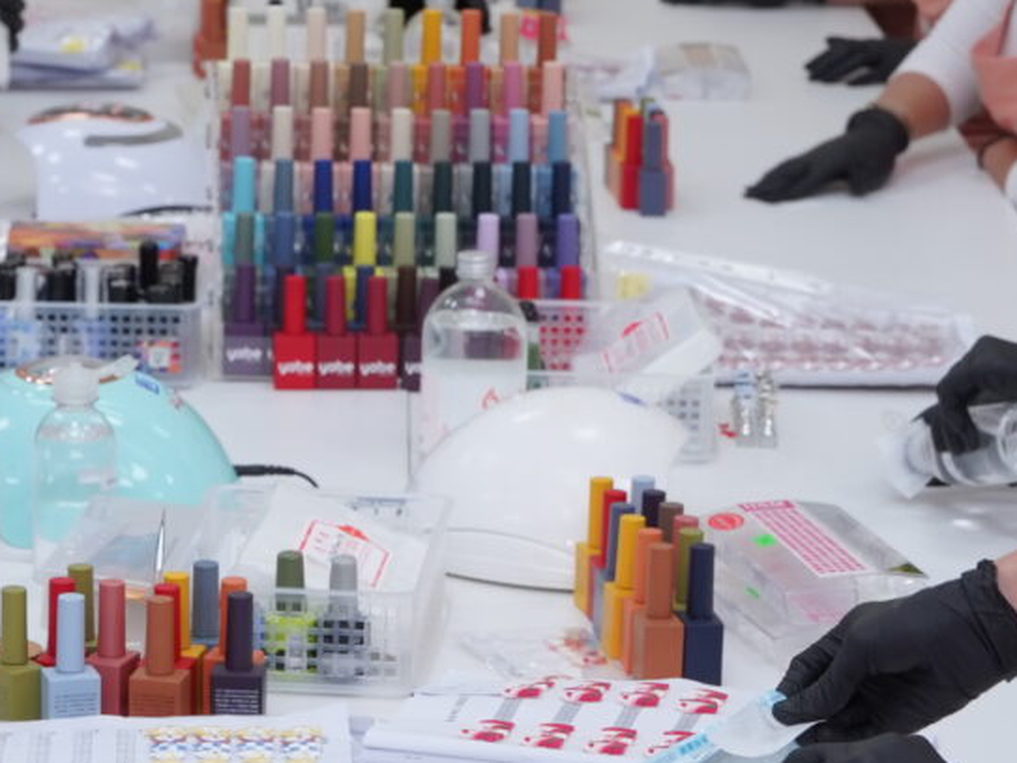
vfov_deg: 10.0
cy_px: 155
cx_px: 219
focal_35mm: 149
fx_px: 4366
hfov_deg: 13.2
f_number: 4
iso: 250
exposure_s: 1/100
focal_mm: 32.8
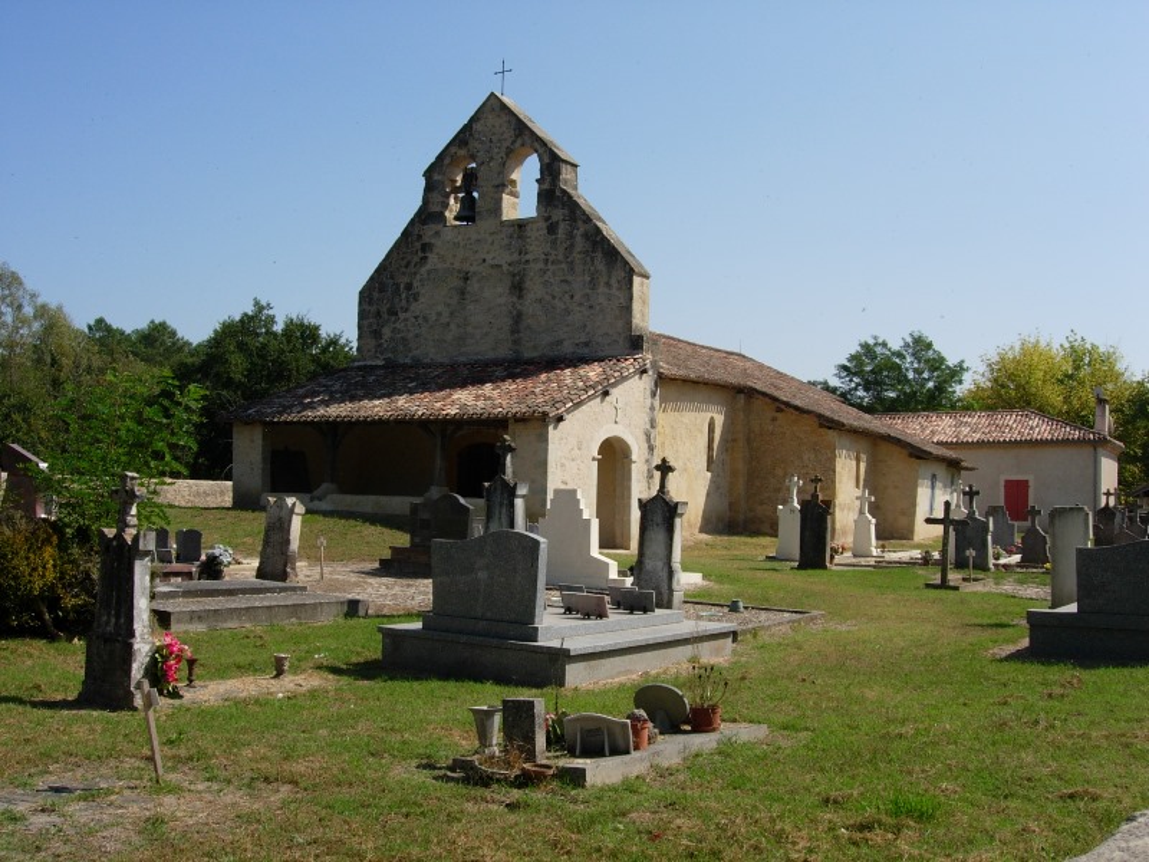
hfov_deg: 49.0
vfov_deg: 37.7
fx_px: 1261
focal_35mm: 38
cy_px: 431
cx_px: 574
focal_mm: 7.8
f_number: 4.8
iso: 64
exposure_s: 1/836
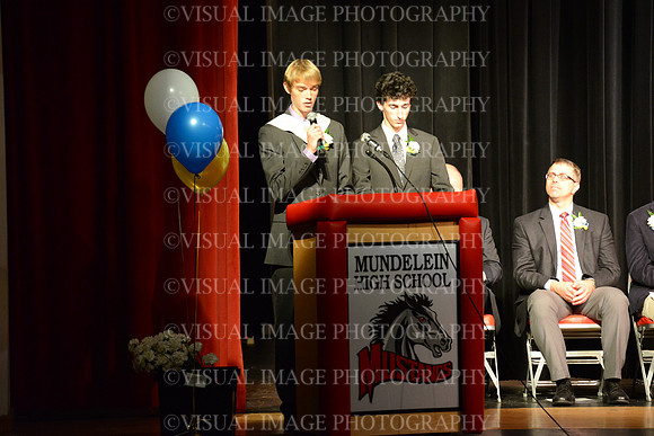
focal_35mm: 200
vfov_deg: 6.9
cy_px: 218
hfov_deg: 10.3
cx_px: 327
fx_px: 3634
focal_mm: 200
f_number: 5.6
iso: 5000
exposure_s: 1/125
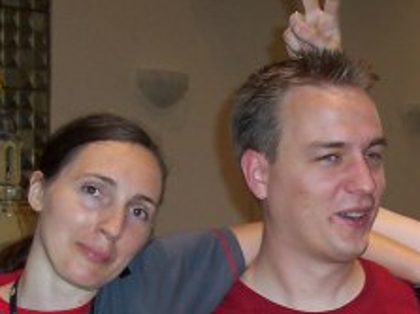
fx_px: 1225
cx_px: 392
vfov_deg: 14.3
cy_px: 338
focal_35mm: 101
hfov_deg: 19.1
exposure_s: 1/60
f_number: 2.8
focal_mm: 5.6
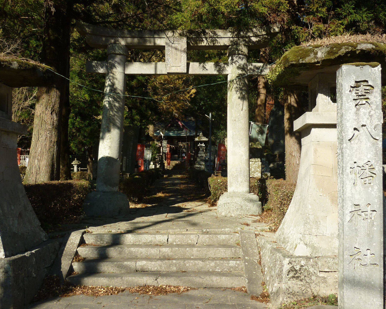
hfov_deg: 51.5
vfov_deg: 42.2
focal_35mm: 35
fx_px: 400
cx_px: 195
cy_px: 153
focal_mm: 5.5
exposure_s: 1/800
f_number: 2.8
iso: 80
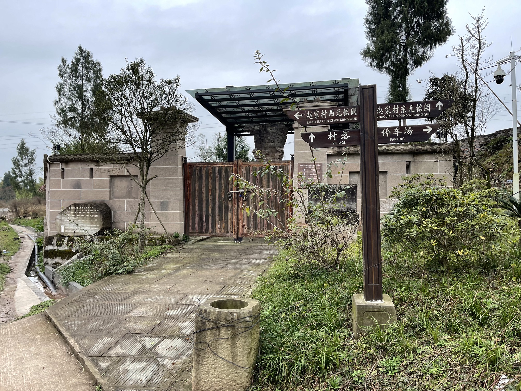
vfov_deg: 54.9
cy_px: 196
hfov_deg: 69.4
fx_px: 376
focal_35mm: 25
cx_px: 260
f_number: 1.6
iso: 64
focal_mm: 5.1
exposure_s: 1/121
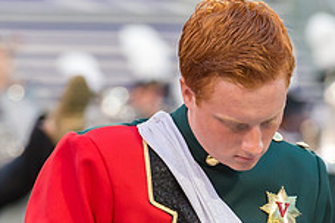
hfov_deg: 3.1
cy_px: 180
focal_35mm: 662
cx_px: 229
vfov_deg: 2.1
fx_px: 6160
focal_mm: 200
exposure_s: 1/640
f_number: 5
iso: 3200
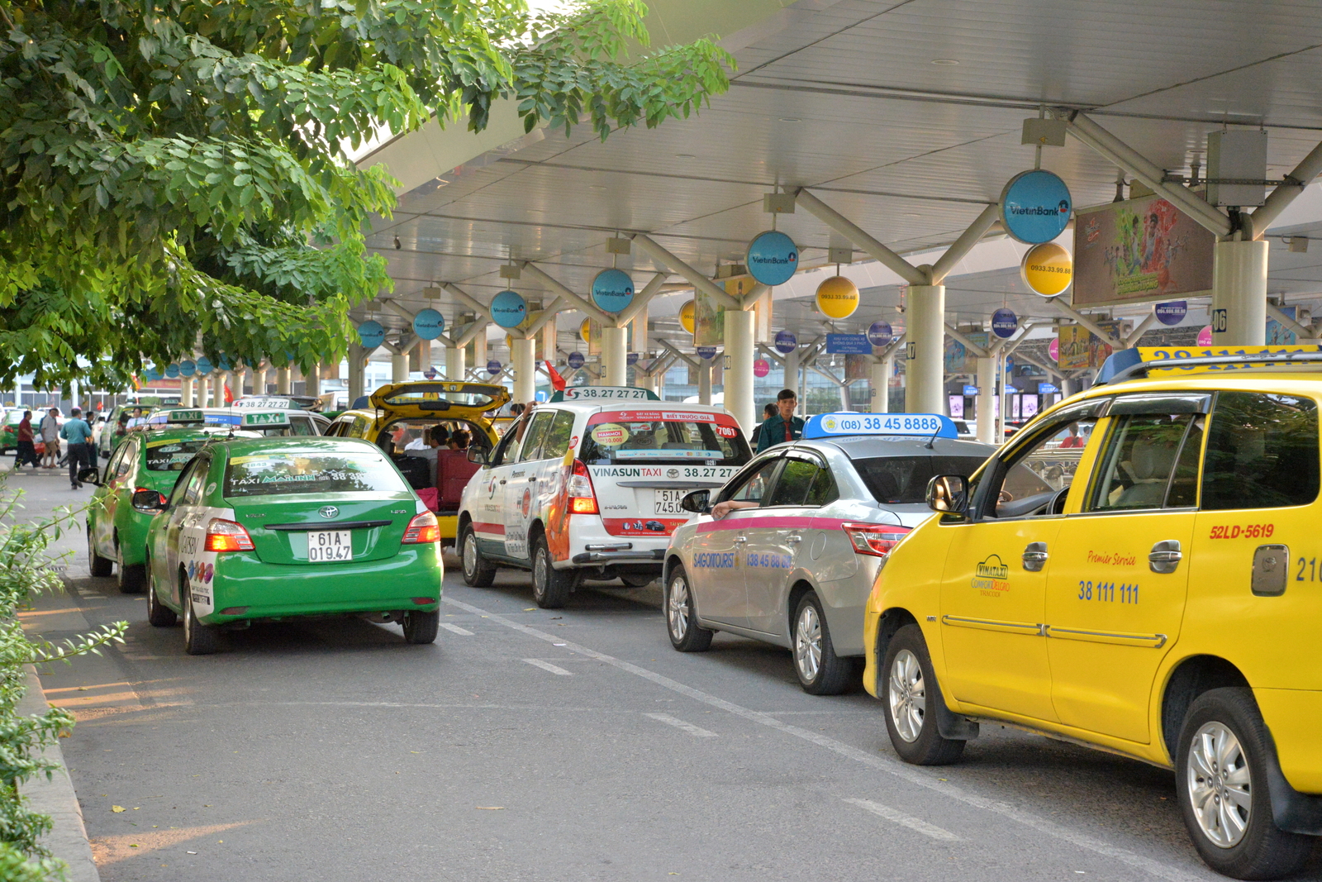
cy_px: 441
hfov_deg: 29.7
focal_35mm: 68
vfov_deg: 20.0
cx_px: 661
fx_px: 2497
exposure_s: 1/800
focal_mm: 68
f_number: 7.1
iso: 5000
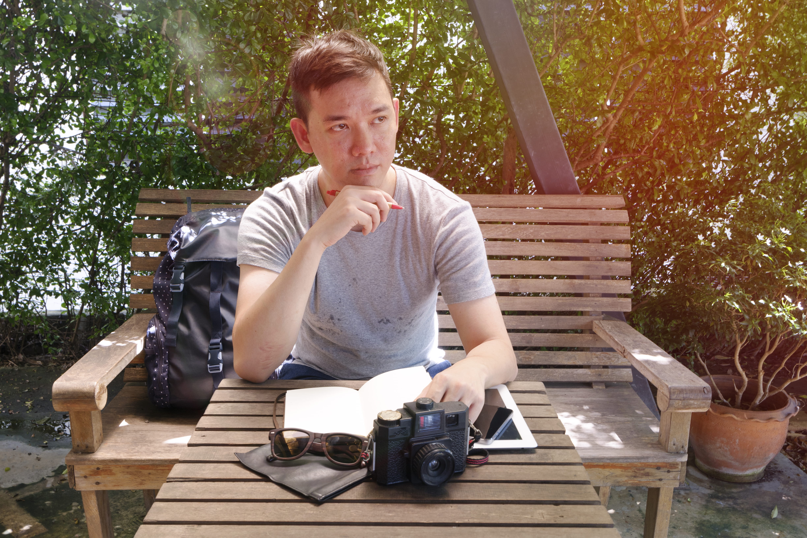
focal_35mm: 33
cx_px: 404
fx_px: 740
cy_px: 269
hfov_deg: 57.2
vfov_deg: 40.0
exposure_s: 1/12
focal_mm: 22.2
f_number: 9
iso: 400
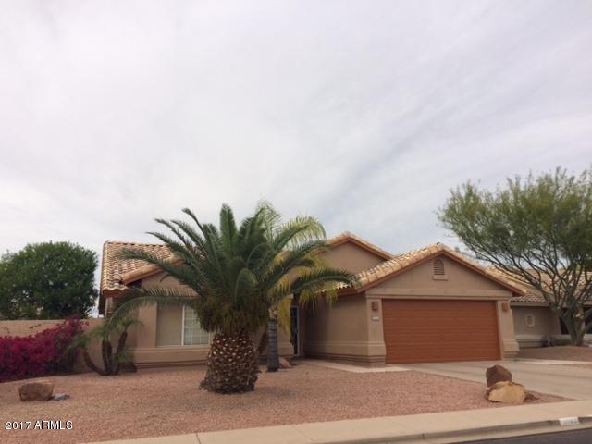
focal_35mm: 29
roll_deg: +2.3
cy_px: 222
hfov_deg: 61.7
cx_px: 296
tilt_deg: +12.2
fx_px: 496
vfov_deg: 48.2
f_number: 2.2
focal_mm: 4.15
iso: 32
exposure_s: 1/2740
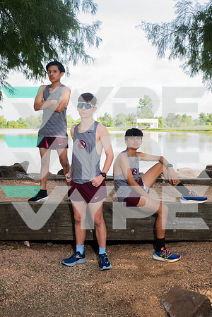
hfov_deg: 29.2
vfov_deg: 42.7
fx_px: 406
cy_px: 158
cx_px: 106
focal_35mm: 46
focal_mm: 46
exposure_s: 1/200
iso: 320
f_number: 7.1
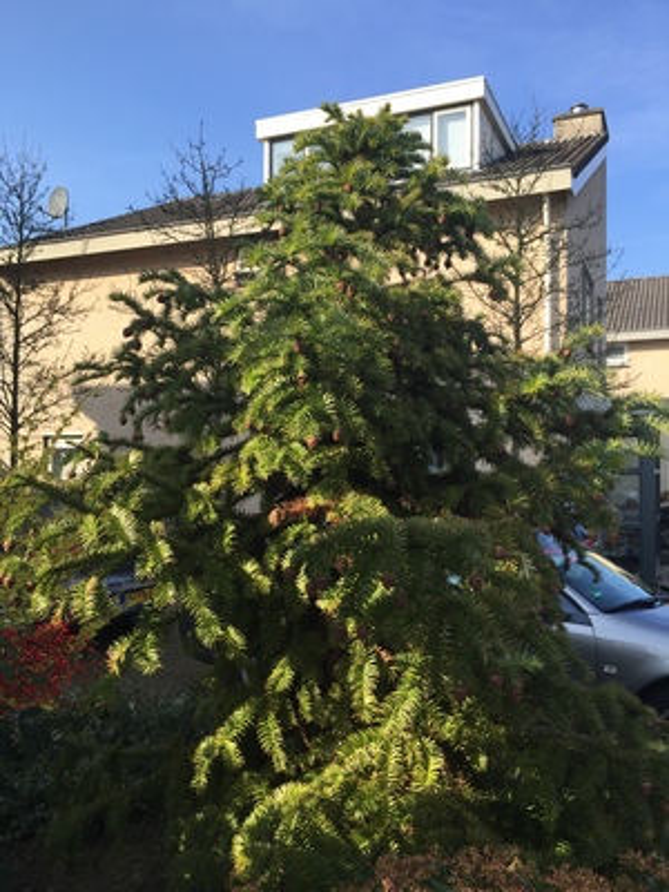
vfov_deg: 61.7
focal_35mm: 29
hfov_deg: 48.2
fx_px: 747
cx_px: 334
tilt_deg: +3.3
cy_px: 446
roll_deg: -0.5
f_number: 2.2
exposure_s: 1/807
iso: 32
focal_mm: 4.15
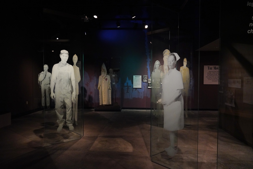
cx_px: 126
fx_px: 197
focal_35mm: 28
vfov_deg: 46.4
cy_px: 84
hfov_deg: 65.5
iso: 8000
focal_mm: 28
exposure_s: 1/100
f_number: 4
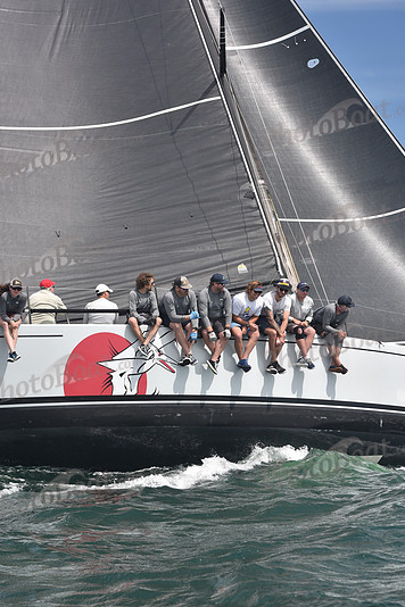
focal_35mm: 76
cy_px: 302
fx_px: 1282
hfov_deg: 17.9
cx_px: 202
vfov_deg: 26.7
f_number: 5
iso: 320
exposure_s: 1/800
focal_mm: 70
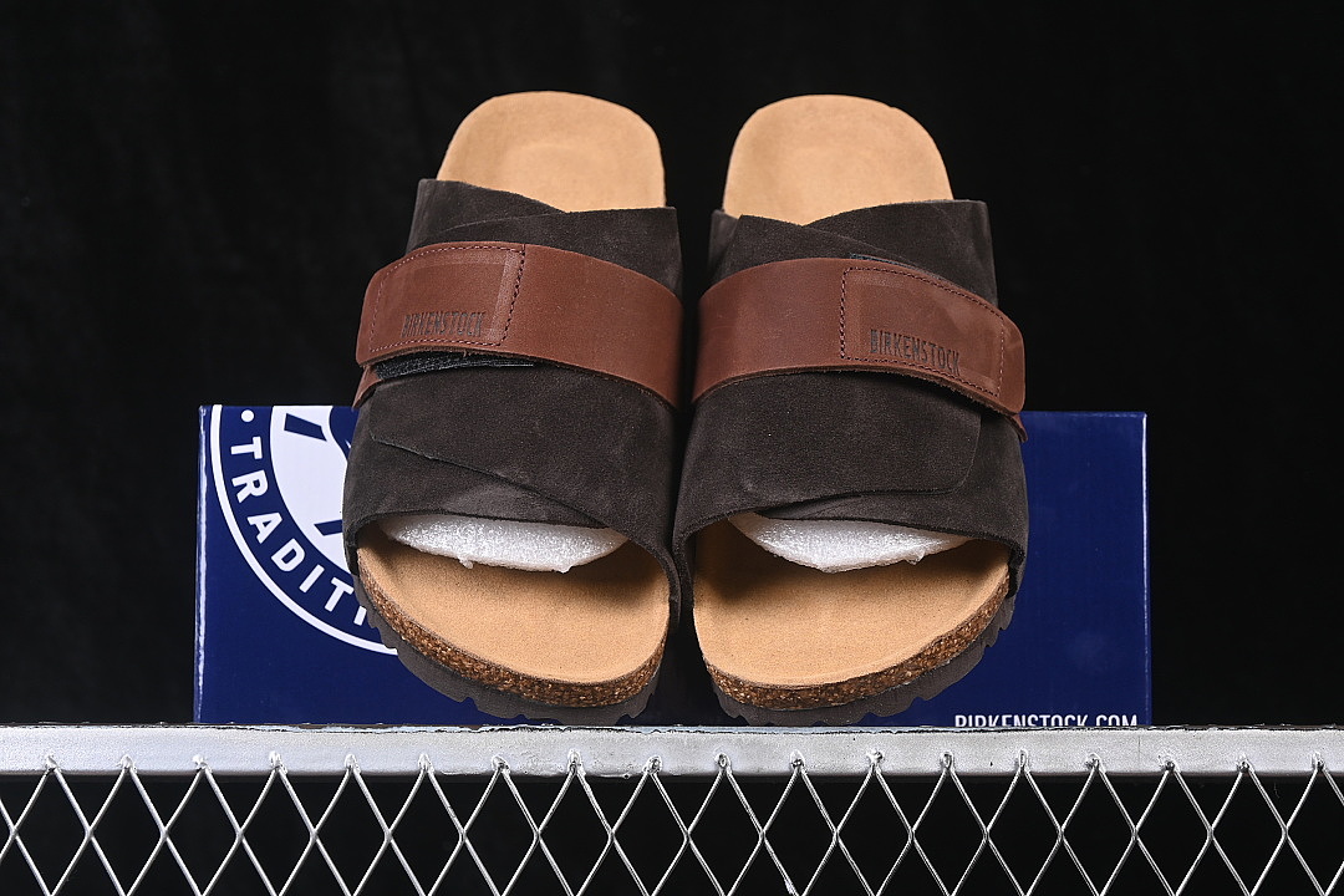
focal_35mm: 75
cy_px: 448
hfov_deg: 27.0
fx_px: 2800
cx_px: 672
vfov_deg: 18.2
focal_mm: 50
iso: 160
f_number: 6.3
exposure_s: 1/60
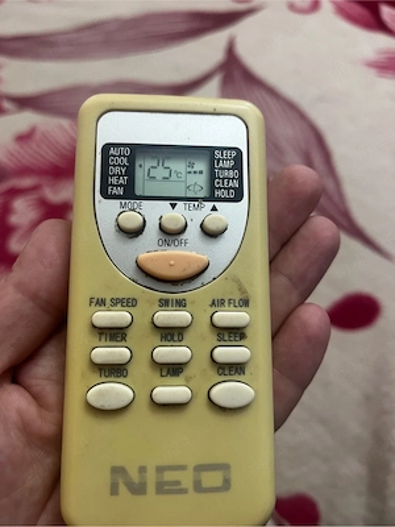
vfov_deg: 67.3
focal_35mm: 26
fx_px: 396
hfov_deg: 53.1
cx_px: 198
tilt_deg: -59.7
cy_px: 264
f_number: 1.6
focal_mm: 5.1
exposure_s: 1/50
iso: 100
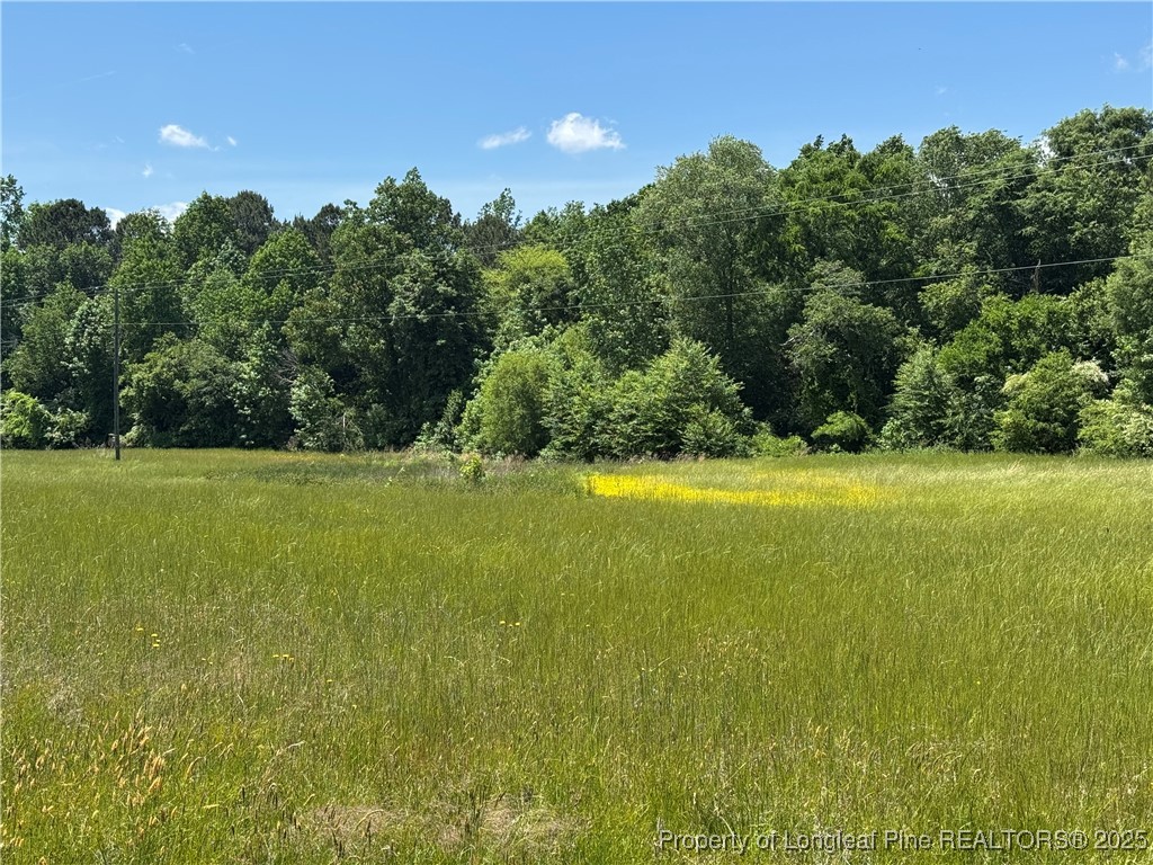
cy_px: 432
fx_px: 1599
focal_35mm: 48
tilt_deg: -2.1
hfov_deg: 39.7
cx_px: 576
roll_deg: +1.6
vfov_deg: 30.3
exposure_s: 1/3096
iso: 64
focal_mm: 6.76
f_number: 1.78
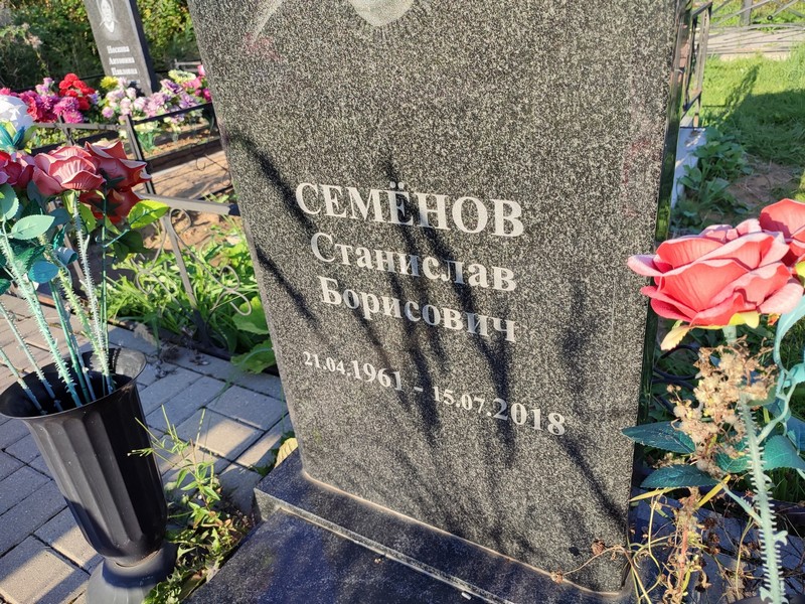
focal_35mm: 25
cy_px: 302
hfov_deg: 69.4
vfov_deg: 54.9
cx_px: 402
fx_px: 581
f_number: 1.9
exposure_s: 1/264
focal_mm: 6.04
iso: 50
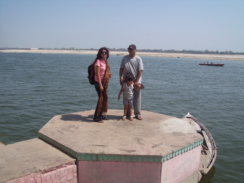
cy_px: 92
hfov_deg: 51.4
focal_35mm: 36
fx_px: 254
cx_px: 122
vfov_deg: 39.7
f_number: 4.8
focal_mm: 6
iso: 80
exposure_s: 1/689
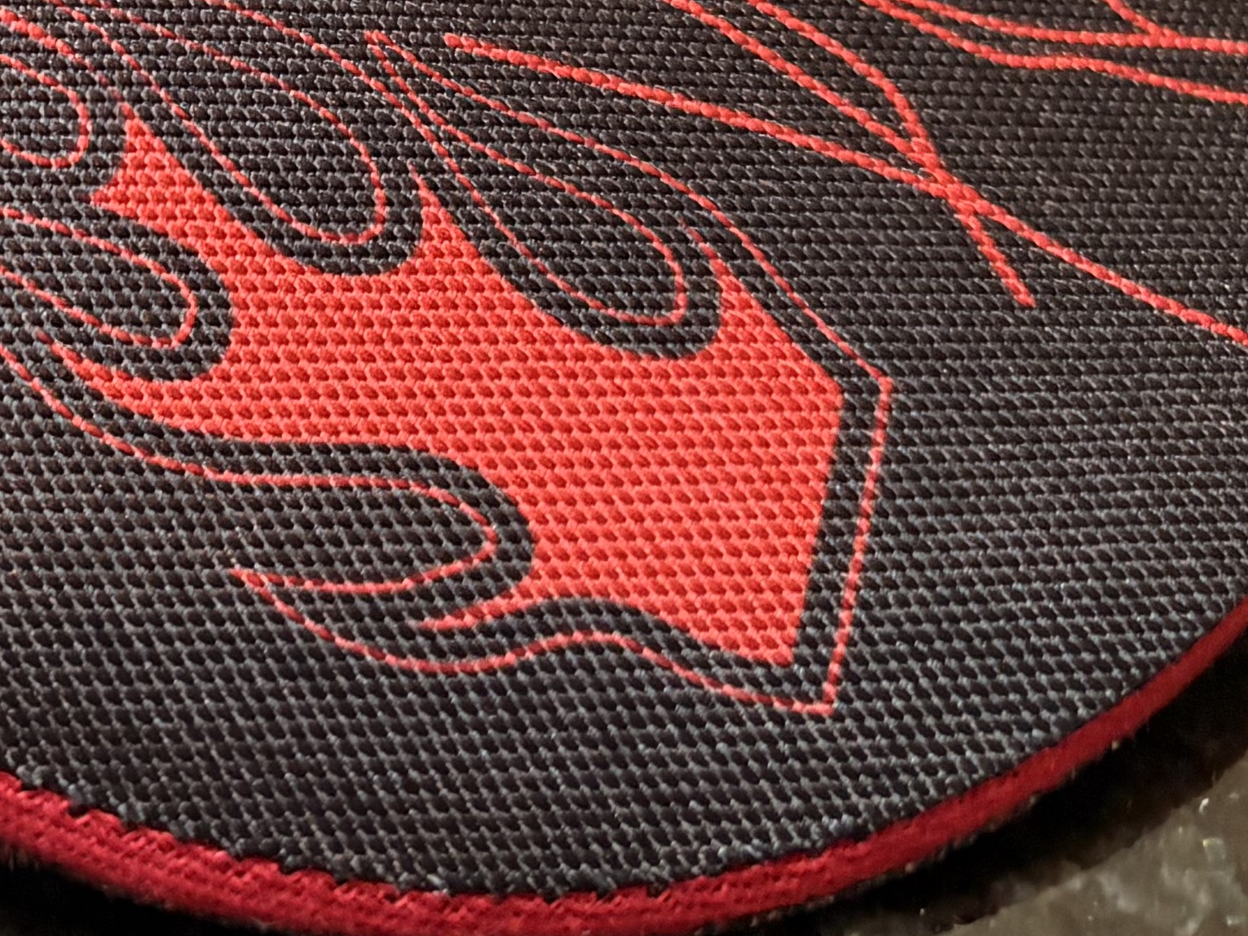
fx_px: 3497
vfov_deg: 14.2
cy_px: -480
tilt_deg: -33.1
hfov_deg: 18.8
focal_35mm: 97
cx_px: -368
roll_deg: +3.4
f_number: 1.6
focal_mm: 5.96
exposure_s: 1/50
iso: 250
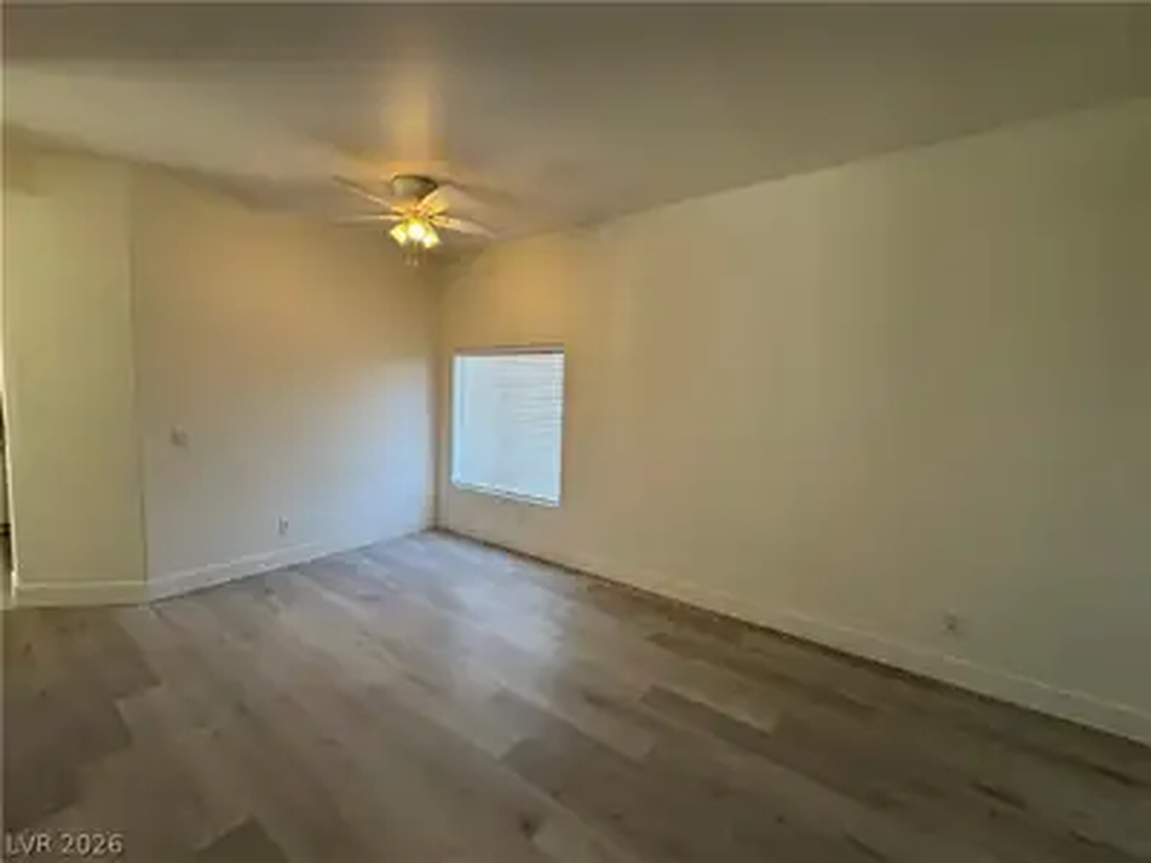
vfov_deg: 85.7
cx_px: 576
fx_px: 466
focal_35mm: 14
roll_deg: -0.6
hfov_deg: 102.1
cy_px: 432
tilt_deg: -4.8
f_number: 2.2
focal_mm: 2.22
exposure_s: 1/120
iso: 100
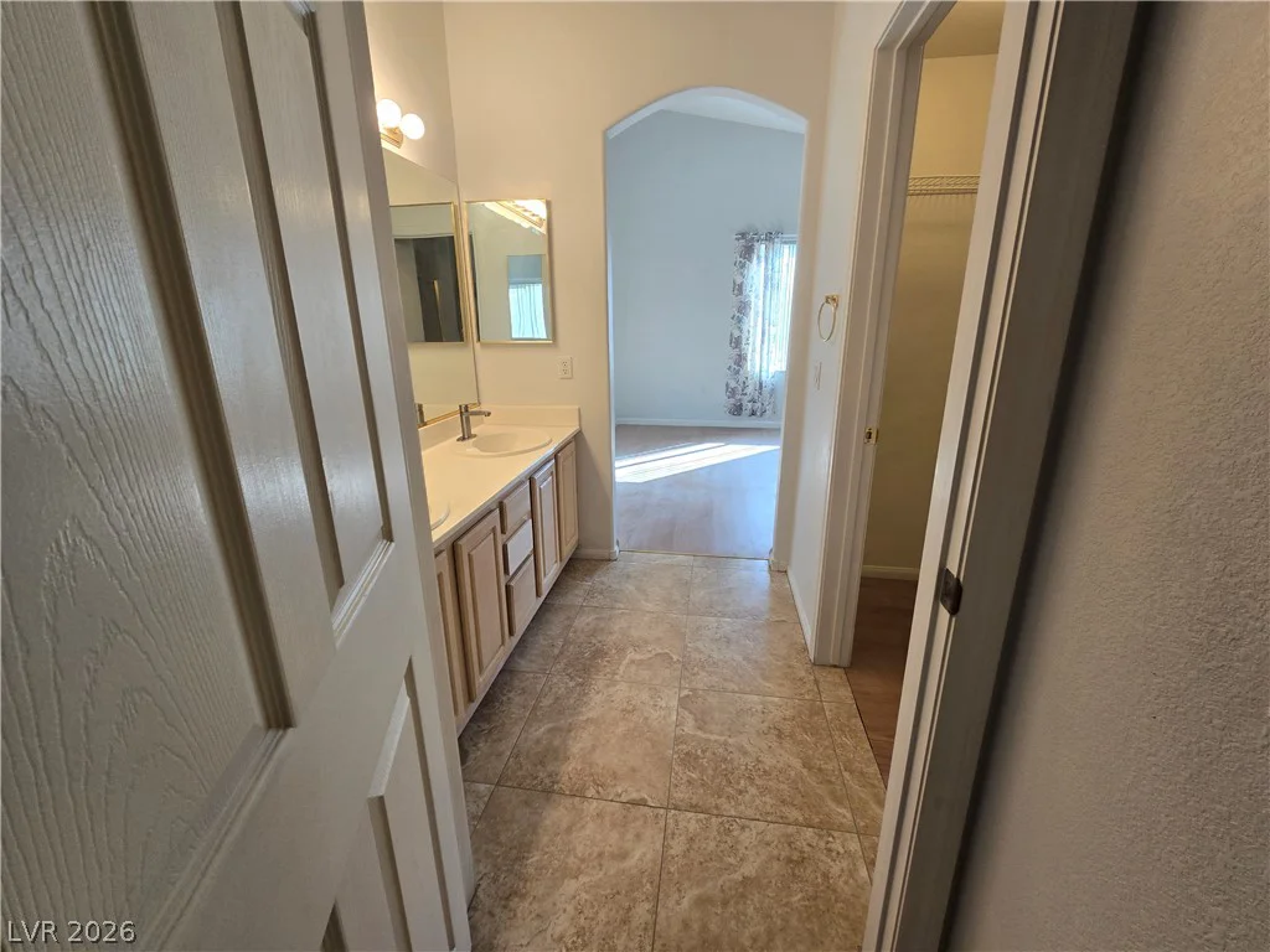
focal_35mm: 13
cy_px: 476
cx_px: 635
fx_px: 477
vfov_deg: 89.9
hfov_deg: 106.2
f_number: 2.2
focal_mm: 2.2
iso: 64
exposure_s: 1/60
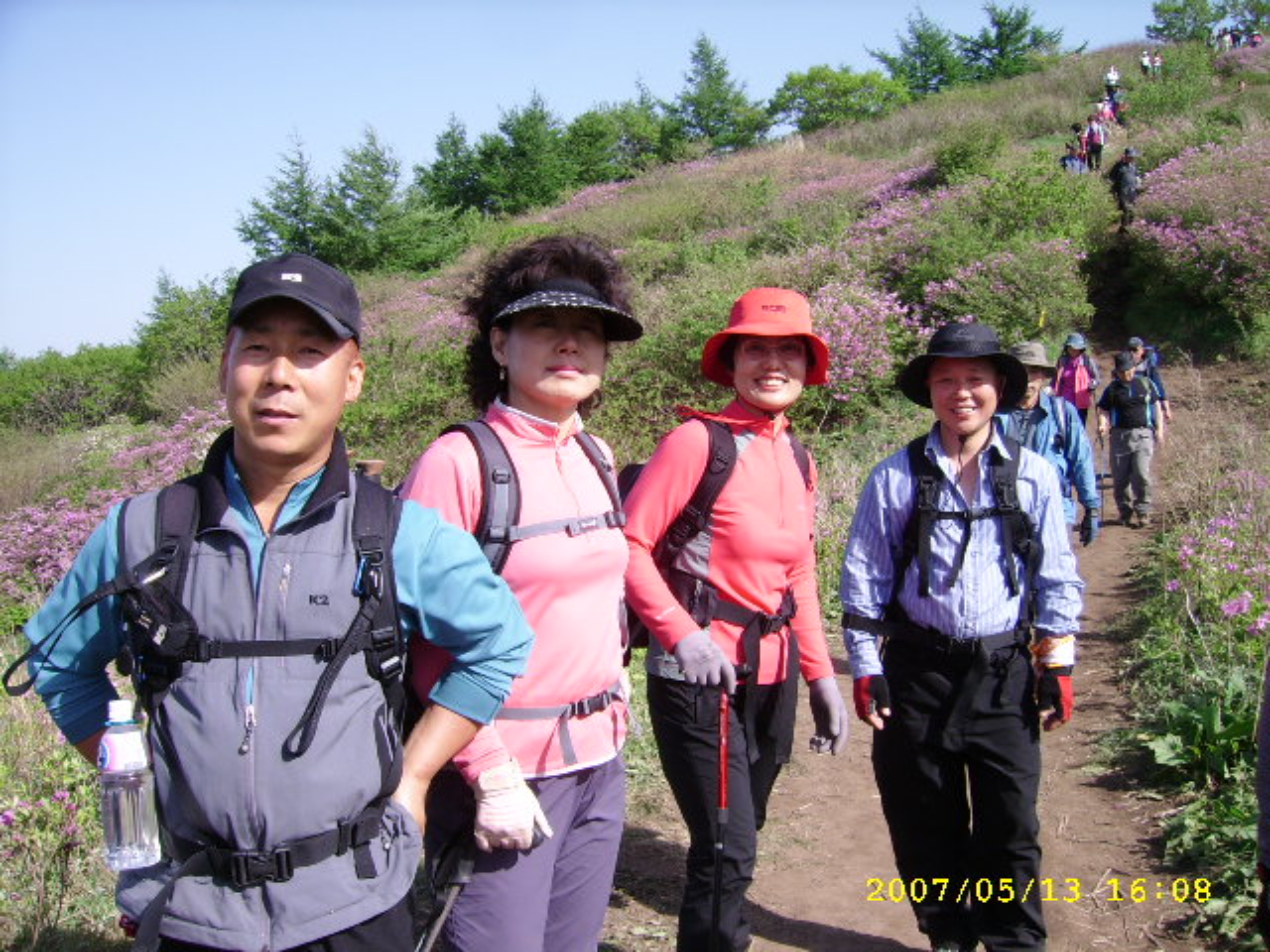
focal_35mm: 35
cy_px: 476
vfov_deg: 40.7
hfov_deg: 52.6
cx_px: 635
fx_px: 1284
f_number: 5.8
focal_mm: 5.95
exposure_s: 1/192
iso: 50
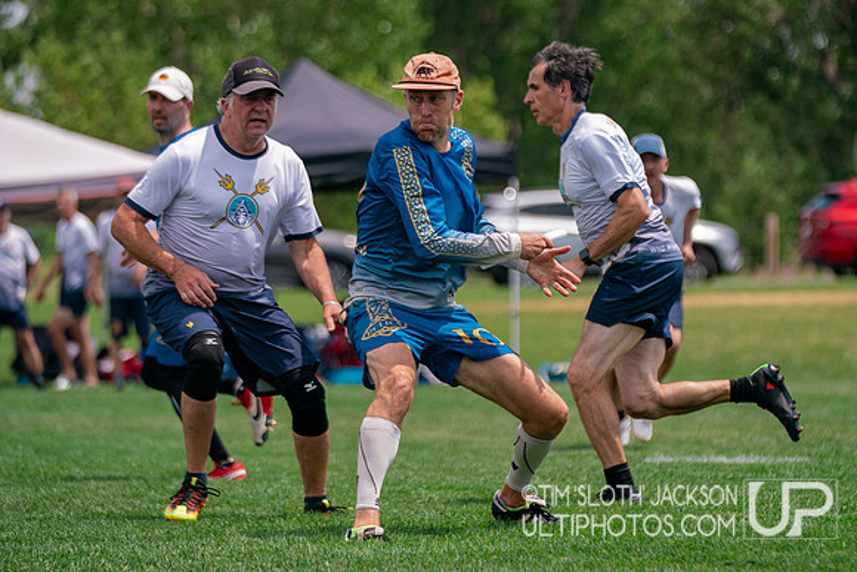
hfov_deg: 10.1
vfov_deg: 6.7
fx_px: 4860
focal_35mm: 204
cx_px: 519
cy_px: 240
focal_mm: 138
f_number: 2.8
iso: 500
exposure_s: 1/10000
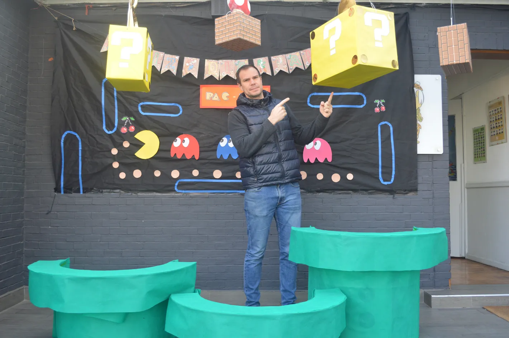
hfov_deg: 57.3
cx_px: 254
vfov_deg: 39.9
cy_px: 169
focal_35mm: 33
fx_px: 466
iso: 400
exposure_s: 1/80
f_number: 4.5
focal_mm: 22
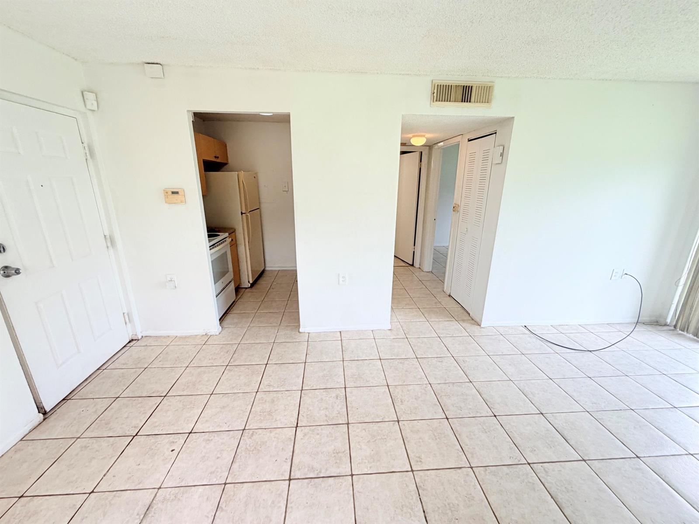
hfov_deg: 102.1
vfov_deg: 85.7
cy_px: 262
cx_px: 350
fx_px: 283
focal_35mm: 14
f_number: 2.2
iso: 64
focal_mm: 2.22
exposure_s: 1/120
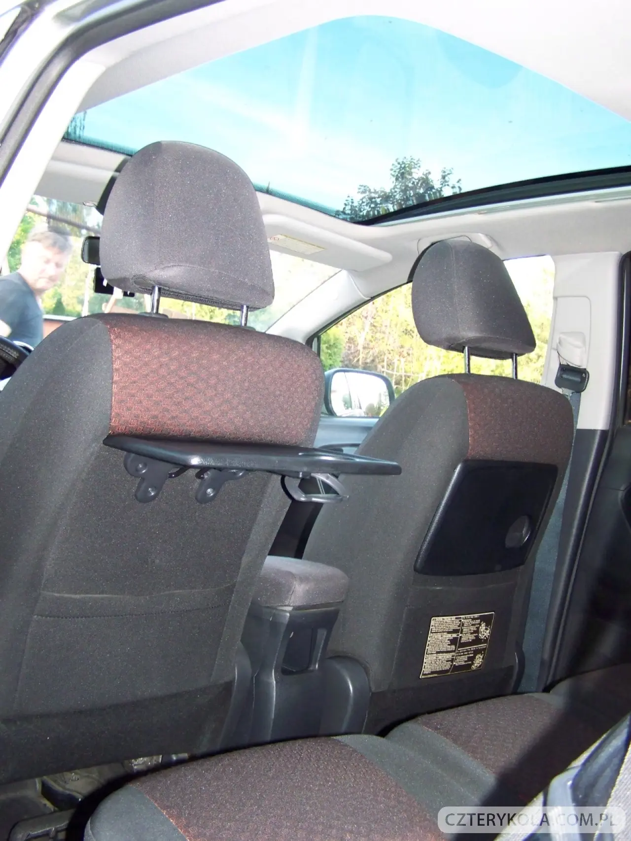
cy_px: 420
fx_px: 924
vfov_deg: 49.0
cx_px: 316
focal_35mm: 38
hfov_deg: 37.7
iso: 200
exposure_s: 1/40
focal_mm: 6.3
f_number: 2.8
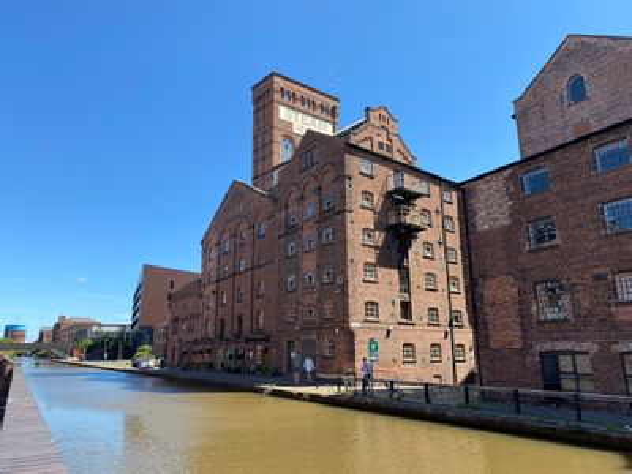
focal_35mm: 26
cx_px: 316
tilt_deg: +12.7
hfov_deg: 67.3
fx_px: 475
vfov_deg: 53.1
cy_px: 237
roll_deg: +1.0
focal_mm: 4.25
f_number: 1.8
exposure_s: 1/1543
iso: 32
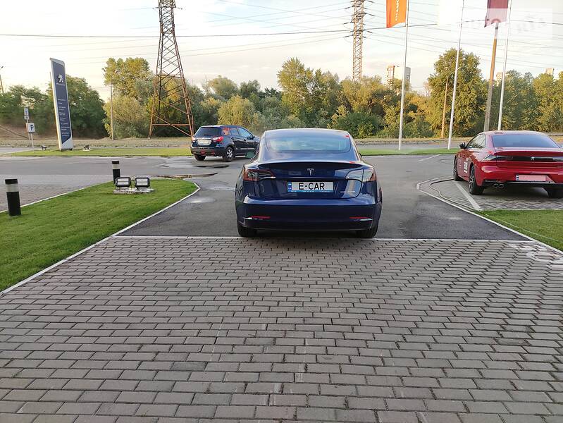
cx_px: 282
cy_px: 212
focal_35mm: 25
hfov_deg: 69.4
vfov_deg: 54.9
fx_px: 407
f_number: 1.9
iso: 51
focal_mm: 5.4
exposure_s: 1/100
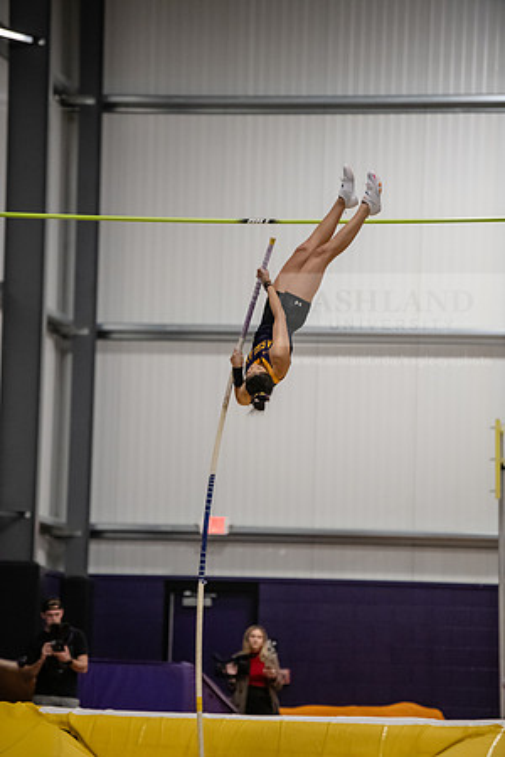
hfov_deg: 7.6
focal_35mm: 180
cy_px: 378
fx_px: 3787
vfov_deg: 11.4
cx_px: 252
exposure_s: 1/800
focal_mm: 180
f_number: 2.8
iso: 5000
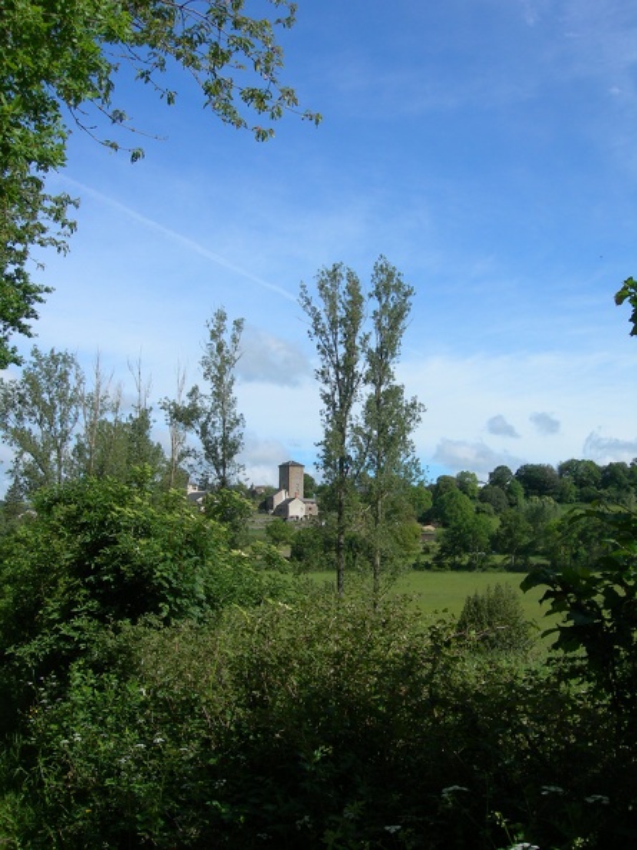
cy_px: 425
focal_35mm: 38
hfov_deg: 37.7
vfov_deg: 49.0
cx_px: 318
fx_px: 933
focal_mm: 7.8
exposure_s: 1/453
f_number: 4.8
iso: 50
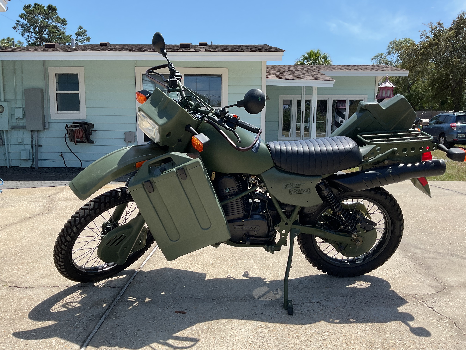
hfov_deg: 61.7
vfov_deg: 48.2
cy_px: 175
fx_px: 390
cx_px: 233
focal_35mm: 29
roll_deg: -0.3
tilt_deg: -6.6
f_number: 1.8
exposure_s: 1/1675
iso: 16
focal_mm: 3
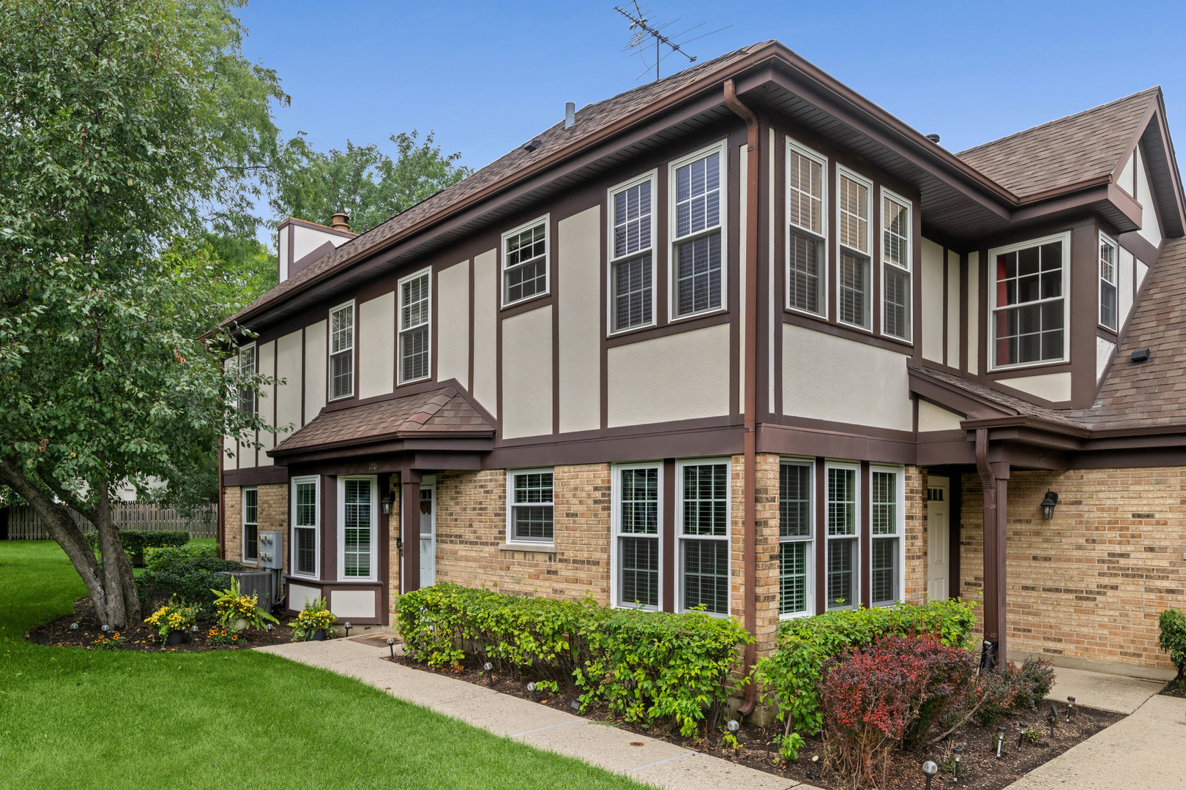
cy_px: 395
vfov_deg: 53.1
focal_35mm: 24
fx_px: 791
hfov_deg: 73.7
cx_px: 593
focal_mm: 24
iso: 400
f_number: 8
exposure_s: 1/160
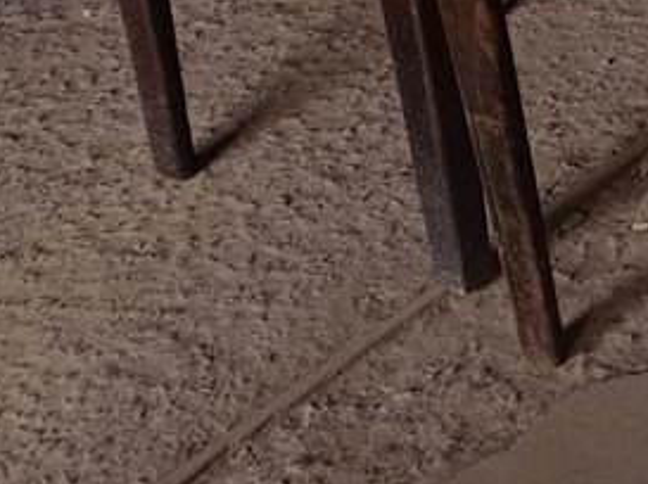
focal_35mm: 105
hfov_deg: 16.4
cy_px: -406
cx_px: 1087
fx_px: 1963
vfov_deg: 12.7
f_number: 1.79
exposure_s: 1/120
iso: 115
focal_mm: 4.7
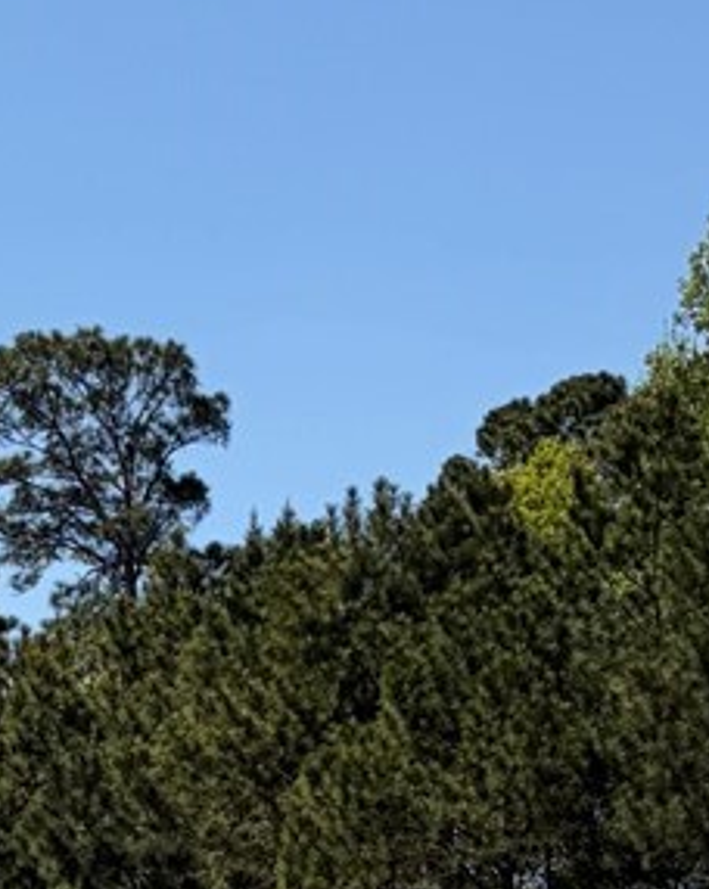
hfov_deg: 8.4
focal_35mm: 182
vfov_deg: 9.9
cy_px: 1710
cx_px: -22
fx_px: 4784
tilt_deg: -4.0
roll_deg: -0.2
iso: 64
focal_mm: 5.96
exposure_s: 1/6329
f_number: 1.6
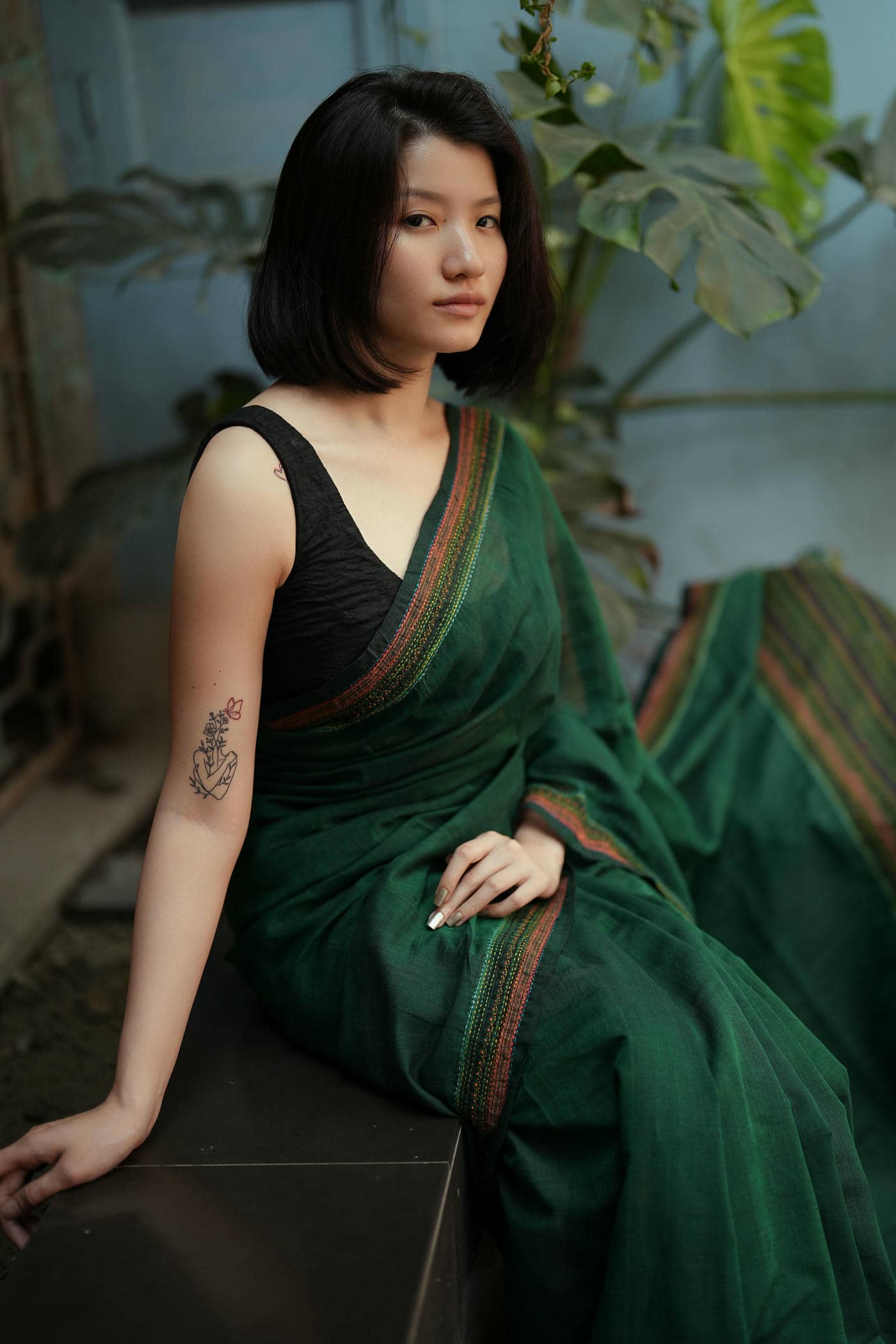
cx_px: 448
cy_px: 672
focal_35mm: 50
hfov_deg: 27.0
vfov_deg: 39.6
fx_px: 1867
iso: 160
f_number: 1.2
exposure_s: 1/160
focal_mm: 50
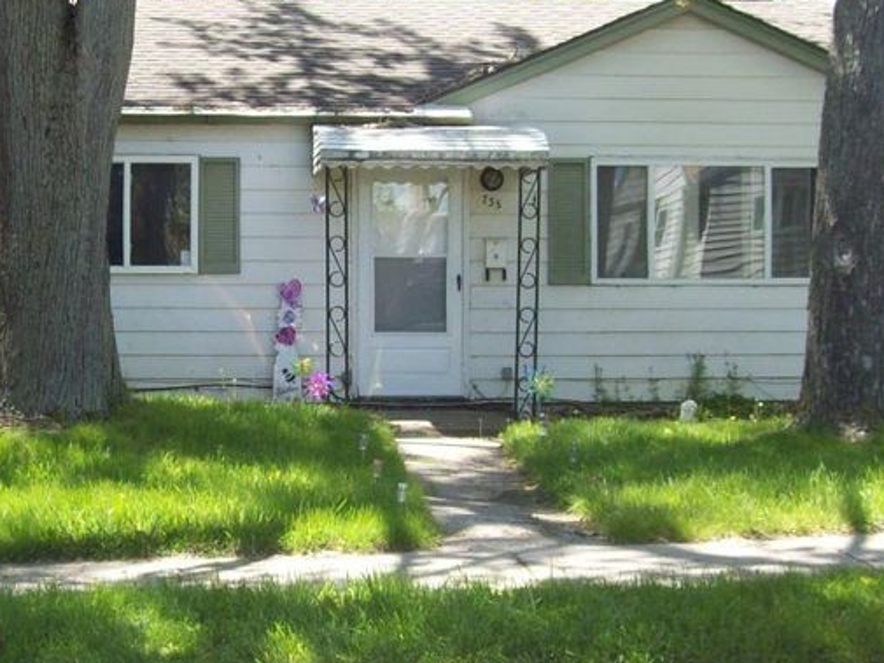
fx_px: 1865
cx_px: 320
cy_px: 325
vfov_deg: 20.2
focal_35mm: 73
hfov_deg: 26.6
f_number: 2.7
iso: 80
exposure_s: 1/337
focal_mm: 6
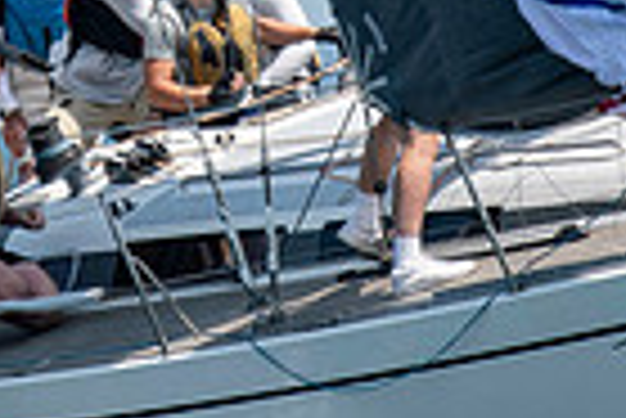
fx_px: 36137
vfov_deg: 0.7
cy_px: -122
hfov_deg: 1.0
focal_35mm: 2076
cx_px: 193
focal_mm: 300
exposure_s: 1/2500
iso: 200
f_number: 4
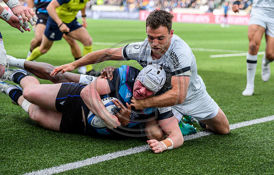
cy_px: 99
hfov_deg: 18.0
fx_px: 866
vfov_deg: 11.6
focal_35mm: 115
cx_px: 148
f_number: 4
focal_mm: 105
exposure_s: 1/1250
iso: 500
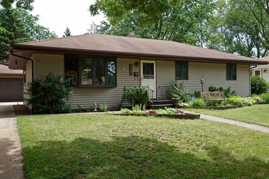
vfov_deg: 39.9
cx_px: 134
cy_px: 90
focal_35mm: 33
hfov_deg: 57.2
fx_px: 246
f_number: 7.1
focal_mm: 33
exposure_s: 1/100
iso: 100
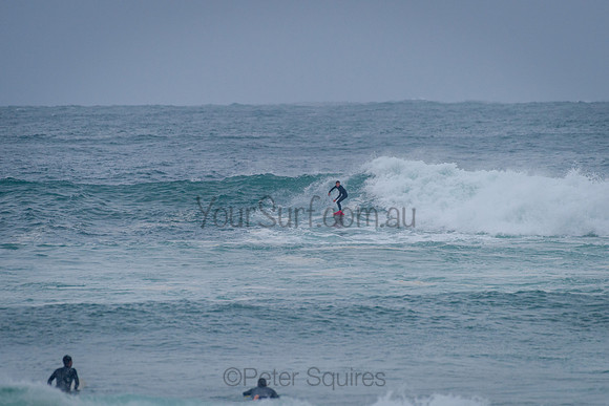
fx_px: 10364
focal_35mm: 613
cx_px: 304
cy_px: 203
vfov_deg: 2.2
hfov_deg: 3.4
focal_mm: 500
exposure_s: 1/2000
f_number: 5.6
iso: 640
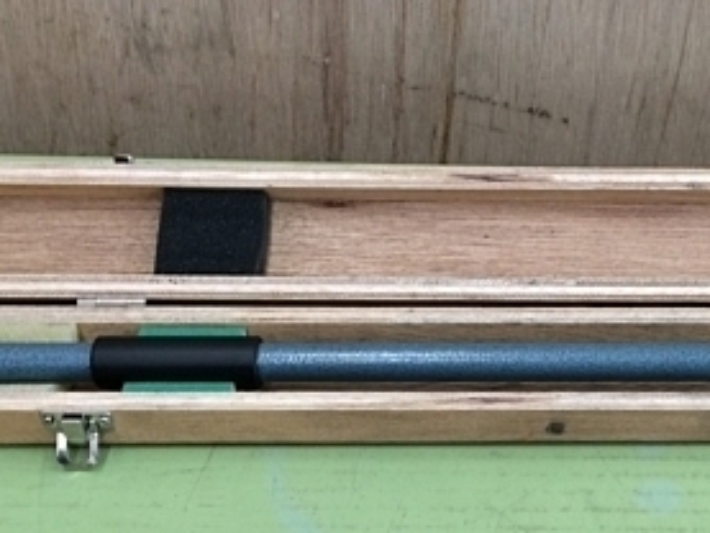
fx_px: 1375
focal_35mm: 67
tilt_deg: -47.0
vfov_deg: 21.8
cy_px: 379
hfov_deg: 28.1
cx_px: 615
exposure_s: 1/30
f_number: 2.2
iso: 64
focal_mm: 4.15
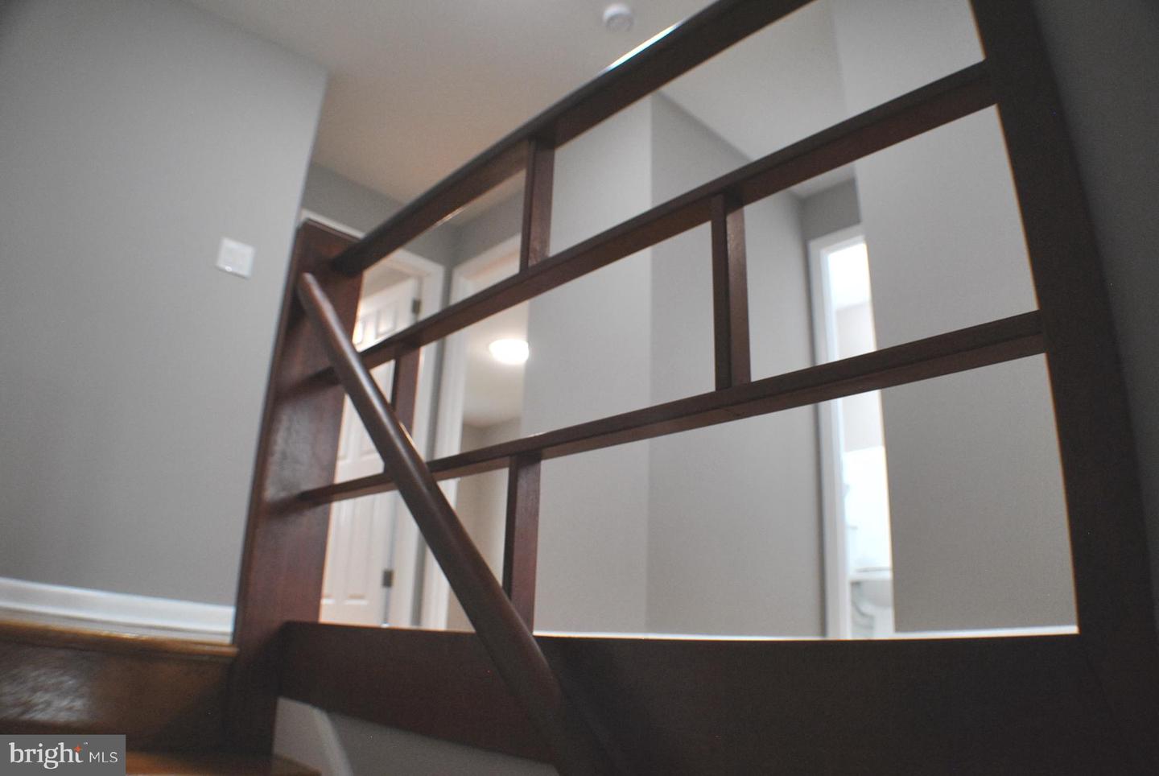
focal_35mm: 30
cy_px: 388
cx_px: 580
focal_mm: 20
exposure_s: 1/30
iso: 450
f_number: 3.8
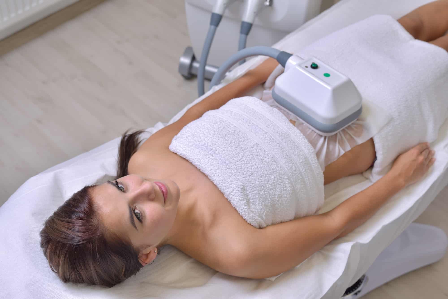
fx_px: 622
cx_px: 224
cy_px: 150
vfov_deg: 27.0
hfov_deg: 39.6
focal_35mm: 50
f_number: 7.1
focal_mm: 50
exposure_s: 1/100
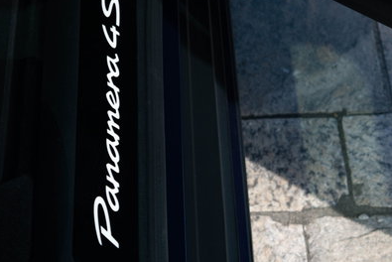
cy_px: 87
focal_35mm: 112
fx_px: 1220
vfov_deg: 12.2
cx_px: 109
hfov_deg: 18.2
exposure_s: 1/125
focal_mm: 50
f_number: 4.5
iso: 100
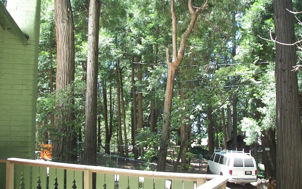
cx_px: 149
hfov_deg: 50.4
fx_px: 321
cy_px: 94
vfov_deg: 32.8
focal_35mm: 39
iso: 50
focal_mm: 6
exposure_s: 1/60
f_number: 2.8
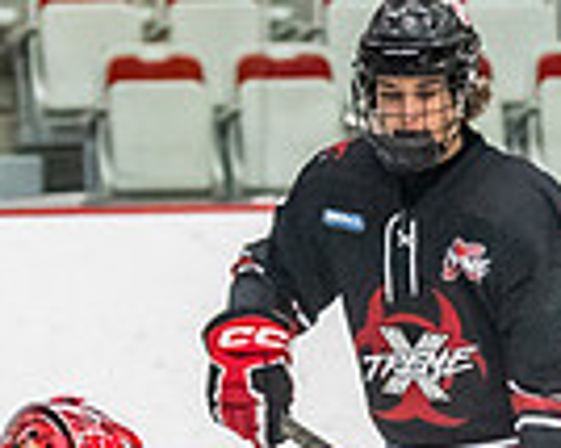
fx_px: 8030
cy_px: 541
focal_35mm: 484
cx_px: 692
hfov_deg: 4.0
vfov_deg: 3.2
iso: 4000
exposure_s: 1/640
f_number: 2.8
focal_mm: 86
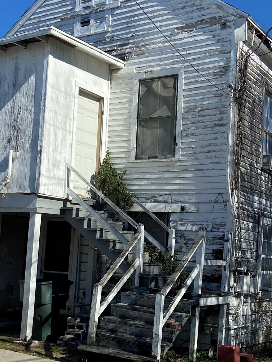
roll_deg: -3.6
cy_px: 234
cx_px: 122
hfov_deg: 27.5
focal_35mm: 53
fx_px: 555
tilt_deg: +4.5
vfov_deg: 35.9
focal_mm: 4.25
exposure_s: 1/3497
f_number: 1.8
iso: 32
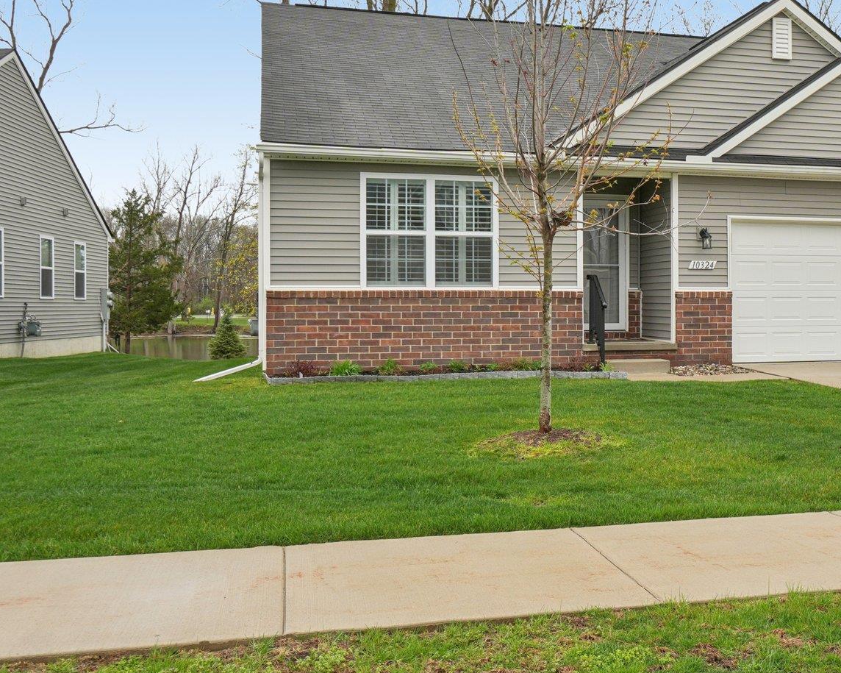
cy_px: 325
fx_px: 1066
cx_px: 612
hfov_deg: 42.0
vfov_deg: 35.0
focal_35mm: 43
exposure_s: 1/125
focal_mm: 17
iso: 100
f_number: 8
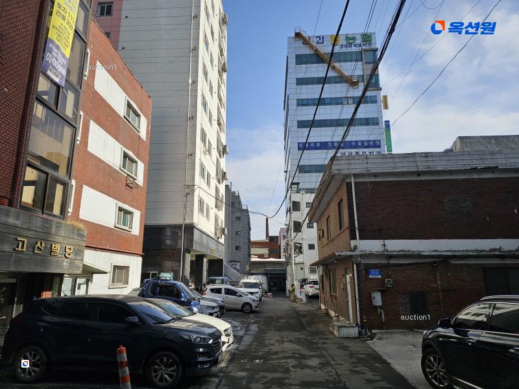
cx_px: 260
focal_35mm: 23
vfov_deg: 58.9
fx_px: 345
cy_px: 194
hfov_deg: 73.9
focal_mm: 6.3
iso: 10
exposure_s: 1/857
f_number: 1.7
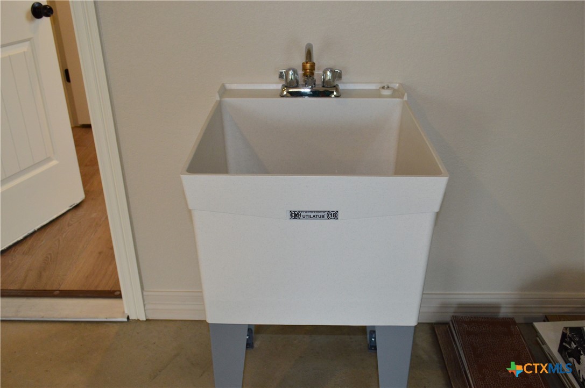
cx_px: 292
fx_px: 536
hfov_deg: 57.3
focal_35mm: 33
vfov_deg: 39.9
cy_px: 194
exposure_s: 1/125
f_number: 5
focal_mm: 22
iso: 1000
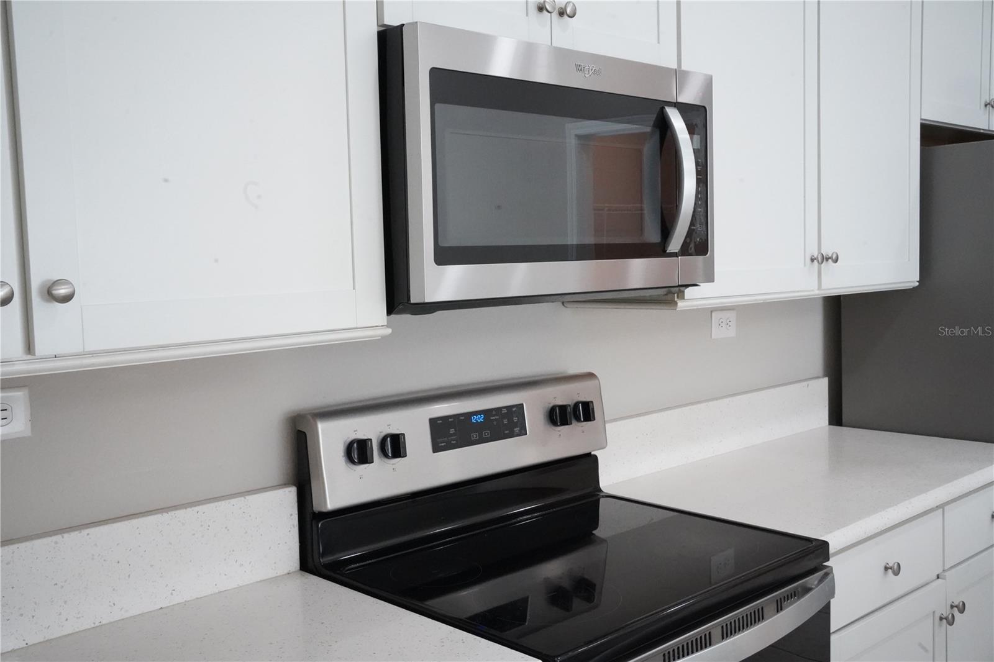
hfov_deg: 54.4
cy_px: 331
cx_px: 497
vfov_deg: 37.8
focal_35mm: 35
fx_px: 966
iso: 12800
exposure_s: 1/60
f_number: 18
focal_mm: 35
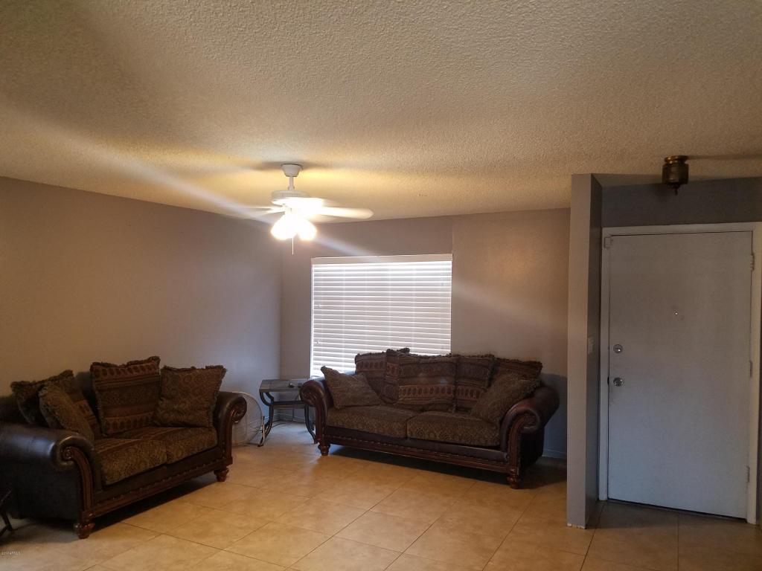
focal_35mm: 26
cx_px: 381
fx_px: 572
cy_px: 286
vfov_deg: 53.1
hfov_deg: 67.3
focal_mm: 4.2
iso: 160
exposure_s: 1/40
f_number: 1.7
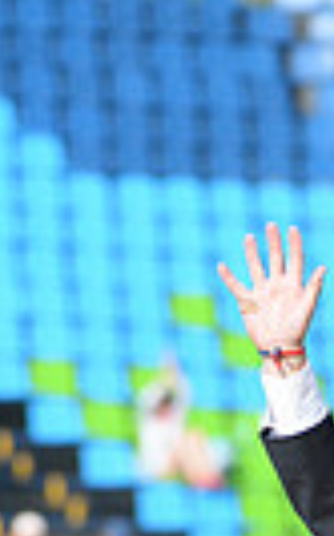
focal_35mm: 891
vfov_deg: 2.4
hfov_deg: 1.5
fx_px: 12991
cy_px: 1068
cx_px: 535
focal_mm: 200
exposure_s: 1/1250
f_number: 5.6
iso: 450
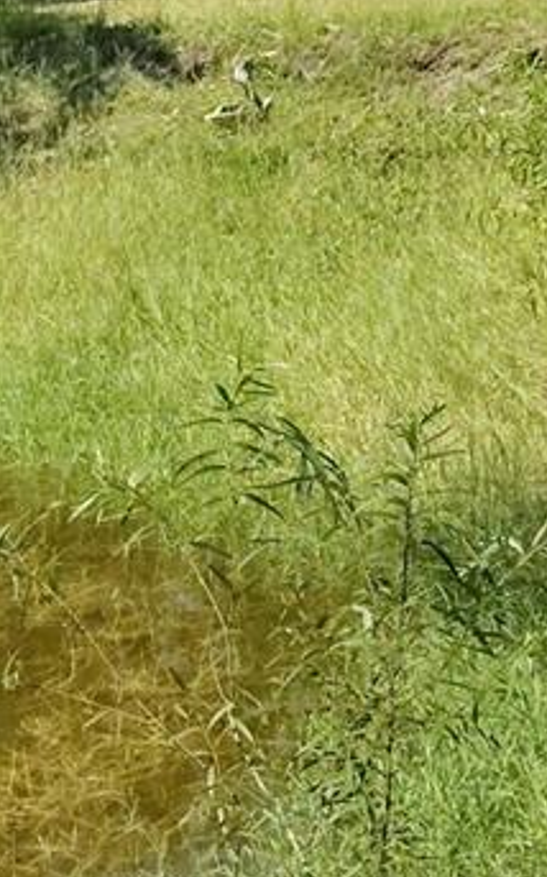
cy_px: 340
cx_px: 289
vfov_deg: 23.3
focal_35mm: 89
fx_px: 2126
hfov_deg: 14.7
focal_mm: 5.56
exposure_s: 1/7496
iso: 405
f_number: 1.8
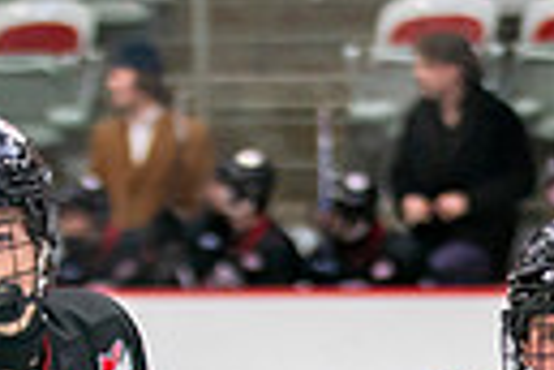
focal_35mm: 576
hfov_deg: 3.6
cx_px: 498
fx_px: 8863
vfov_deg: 2.4
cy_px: 795
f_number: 2.8
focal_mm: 95
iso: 1000
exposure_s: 1/640
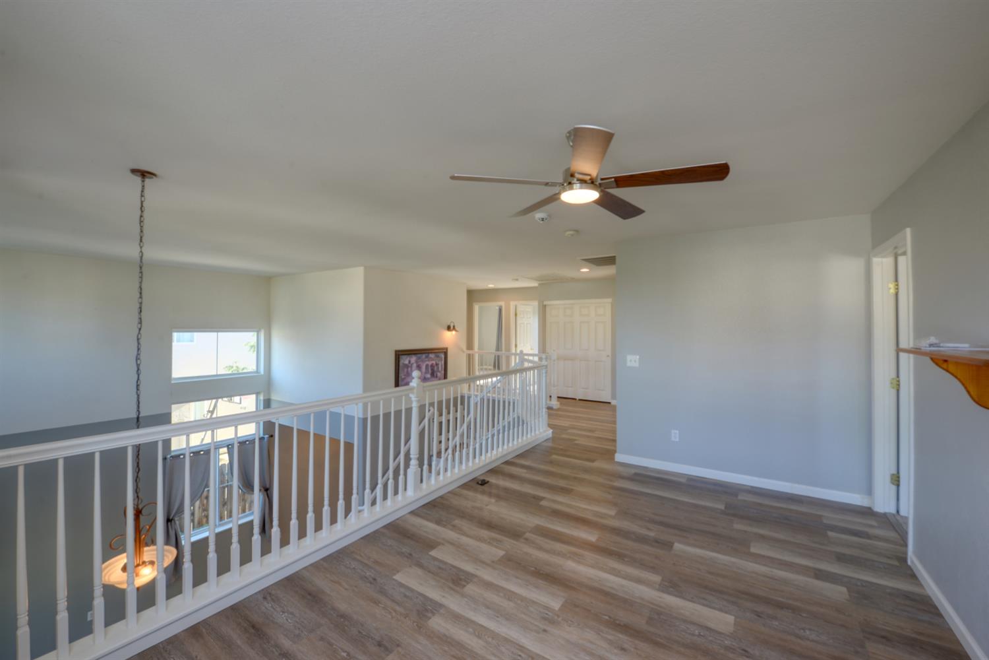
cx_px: 494
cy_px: 330
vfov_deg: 81.2
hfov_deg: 104.3
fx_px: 385
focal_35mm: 14
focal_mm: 14
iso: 400
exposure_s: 1/20
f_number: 10
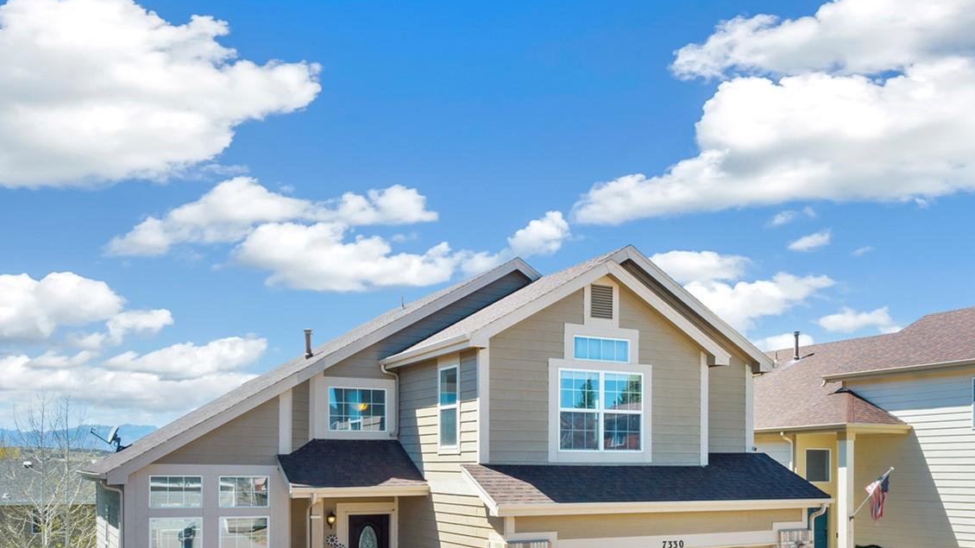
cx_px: 628
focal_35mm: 37
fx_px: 956
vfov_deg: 30.8
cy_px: 472
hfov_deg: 53.2
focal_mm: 12.29
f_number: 10
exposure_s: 1/60
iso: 100
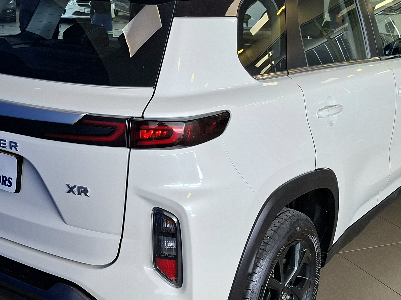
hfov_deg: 38.7
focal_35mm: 49
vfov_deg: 29.7
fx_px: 568
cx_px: 155
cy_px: 160
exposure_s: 1/122
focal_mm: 5.54
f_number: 1.8
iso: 50
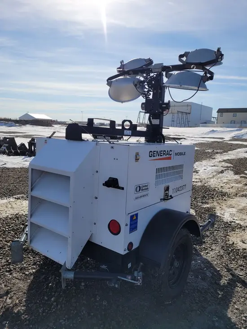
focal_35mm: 26
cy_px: 164
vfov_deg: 67.3
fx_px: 247
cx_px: 124
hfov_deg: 53.1
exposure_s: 1/4302
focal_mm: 5.4
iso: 40
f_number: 1.8
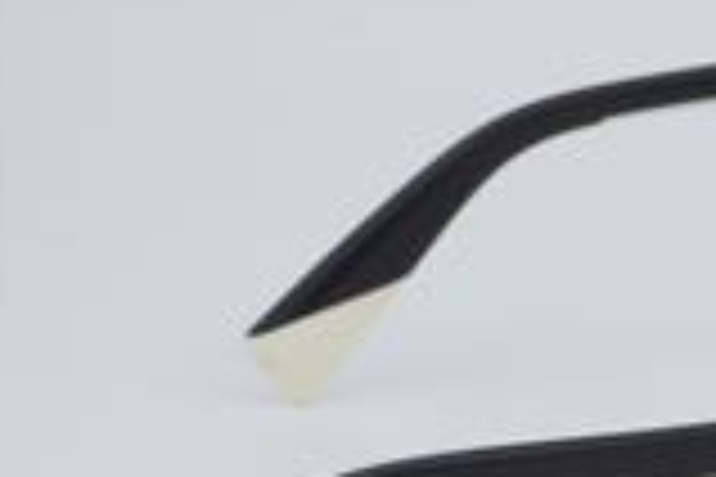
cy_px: 400
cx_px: 869
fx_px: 4122
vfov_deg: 6.6
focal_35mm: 207
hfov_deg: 9.8
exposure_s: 1/4
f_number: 32
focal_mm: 55
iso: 100
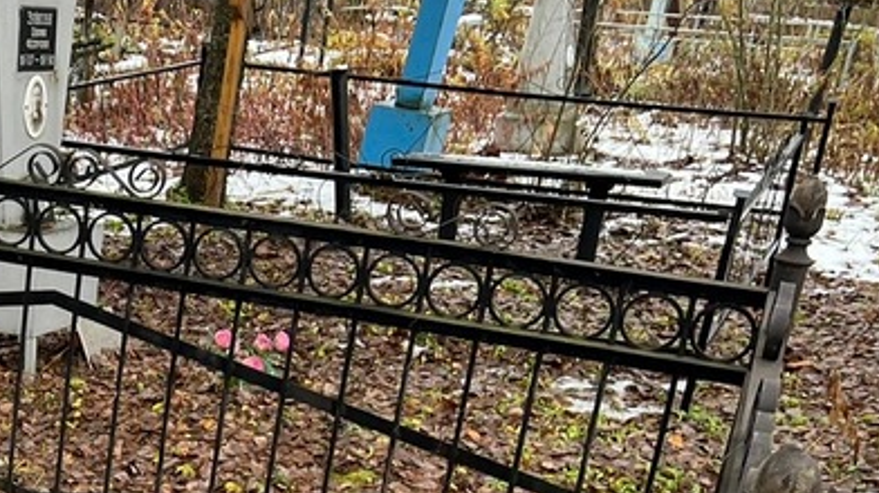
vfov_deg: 15.7
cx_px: -141
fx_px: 1724
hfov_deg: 25.9
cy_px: 580
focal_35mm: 74
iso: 80
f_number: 1.5
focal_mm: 5.7
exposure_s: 1/121
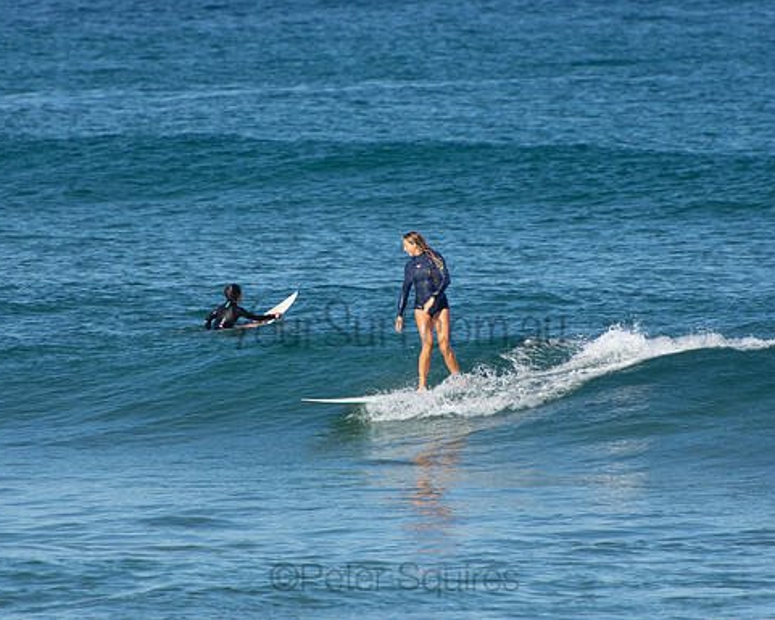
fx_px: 15577
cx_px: 395
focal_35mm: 679
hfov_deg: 2.8
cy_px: 310
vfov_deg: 2.3
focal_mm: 400
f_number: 5.6
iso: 250
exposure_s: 1/1250
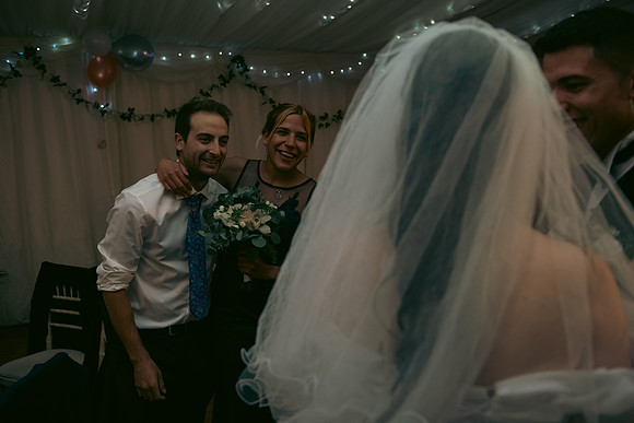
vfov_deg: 38.9
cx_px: 317
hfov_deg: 55.8
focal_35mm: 34
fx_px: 599
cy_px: 212
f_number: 3.5
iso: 800
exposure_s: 1/160
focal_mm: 34
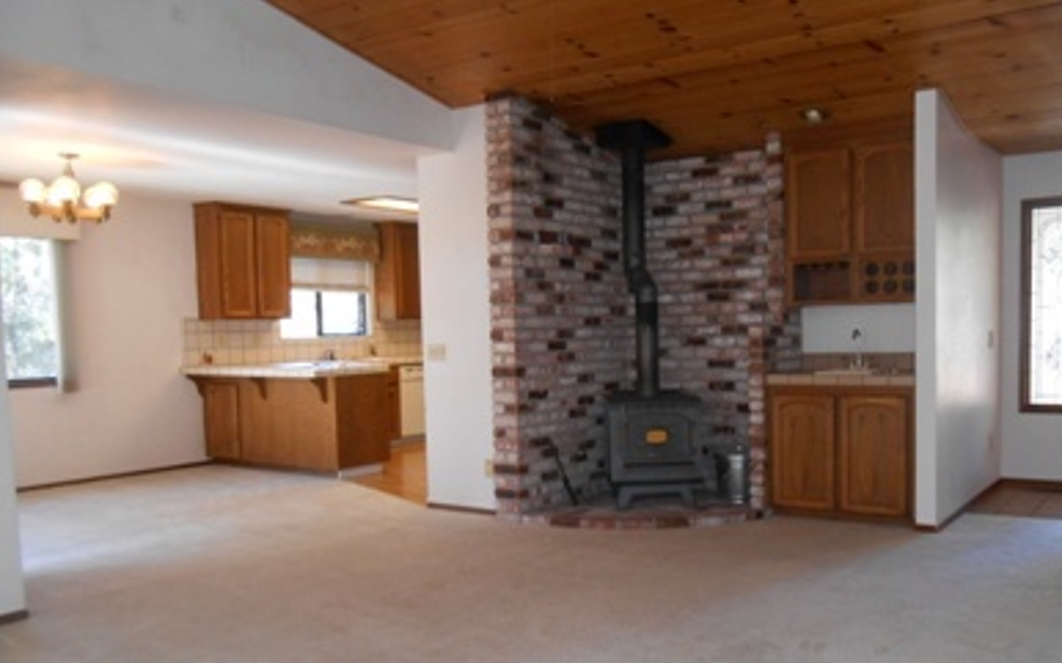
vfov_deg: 39.2
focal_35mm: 32
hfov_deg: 59.4
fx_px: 926
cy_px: 402
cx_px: 614
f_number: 3.5
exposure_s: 1/30
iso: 320
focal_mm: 4.6
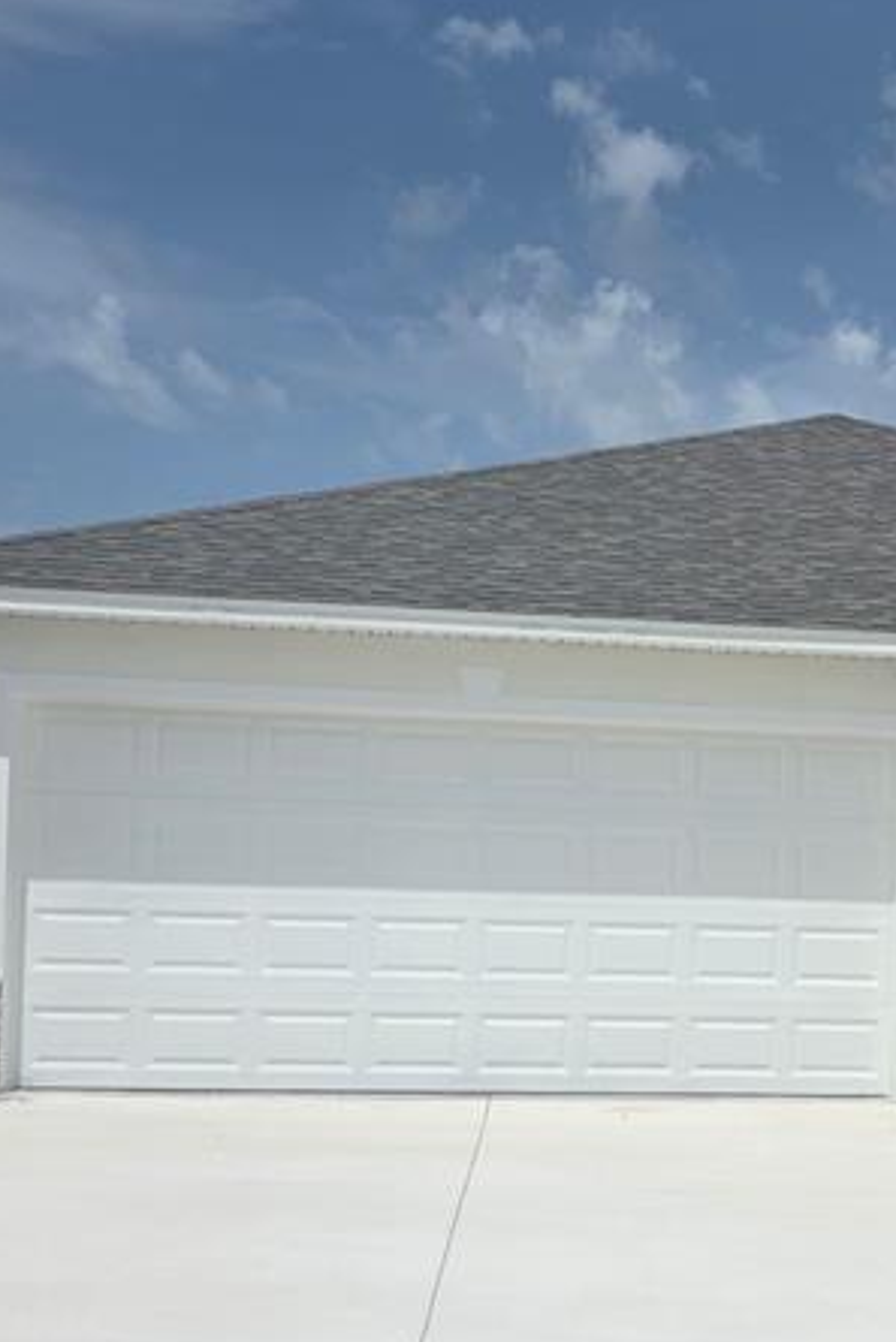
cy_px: 896
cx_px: 805
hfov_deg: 24.0
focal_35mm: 55
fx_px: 2052
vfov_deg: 35.9
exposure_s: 1/7944
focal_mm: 6.3
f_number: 1.7
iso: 32
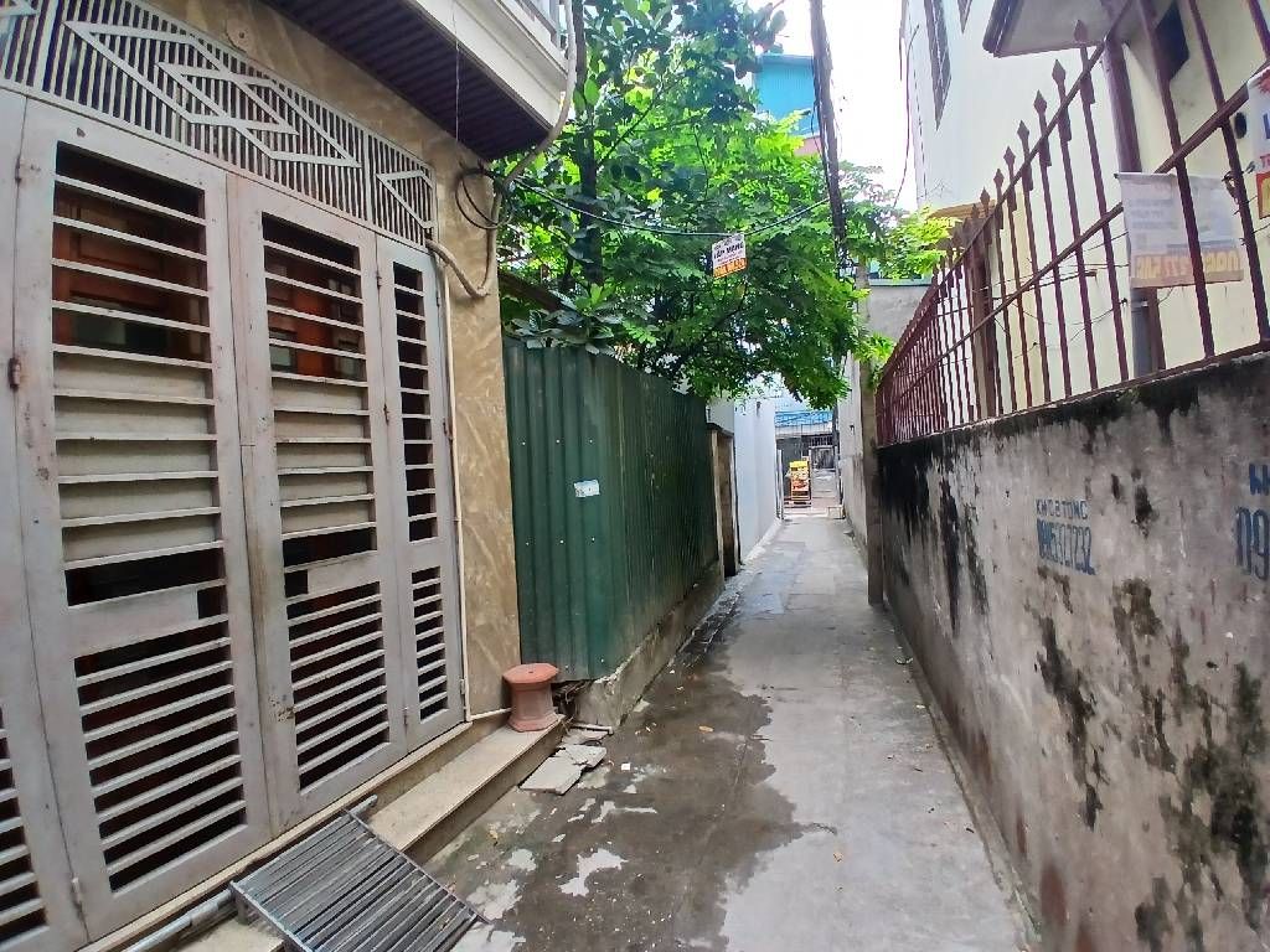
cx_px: 635
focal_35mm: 17
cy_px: 476
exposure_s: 1/100
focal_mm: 1.4
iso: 64
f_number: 2.2
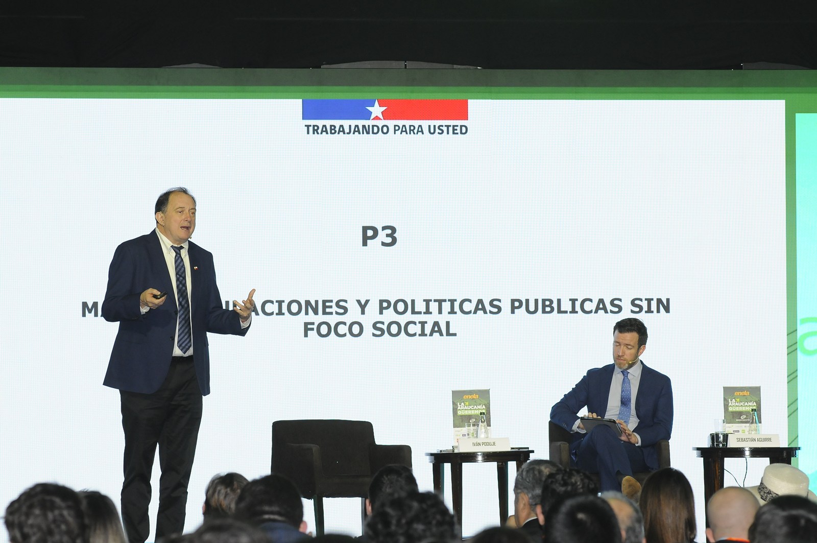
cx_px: 408
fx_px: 4250
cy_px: 272
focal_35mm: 188
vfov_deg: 7.3
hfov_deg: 11.0
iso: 800
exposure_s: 1/100
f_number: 5.6
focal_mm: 125
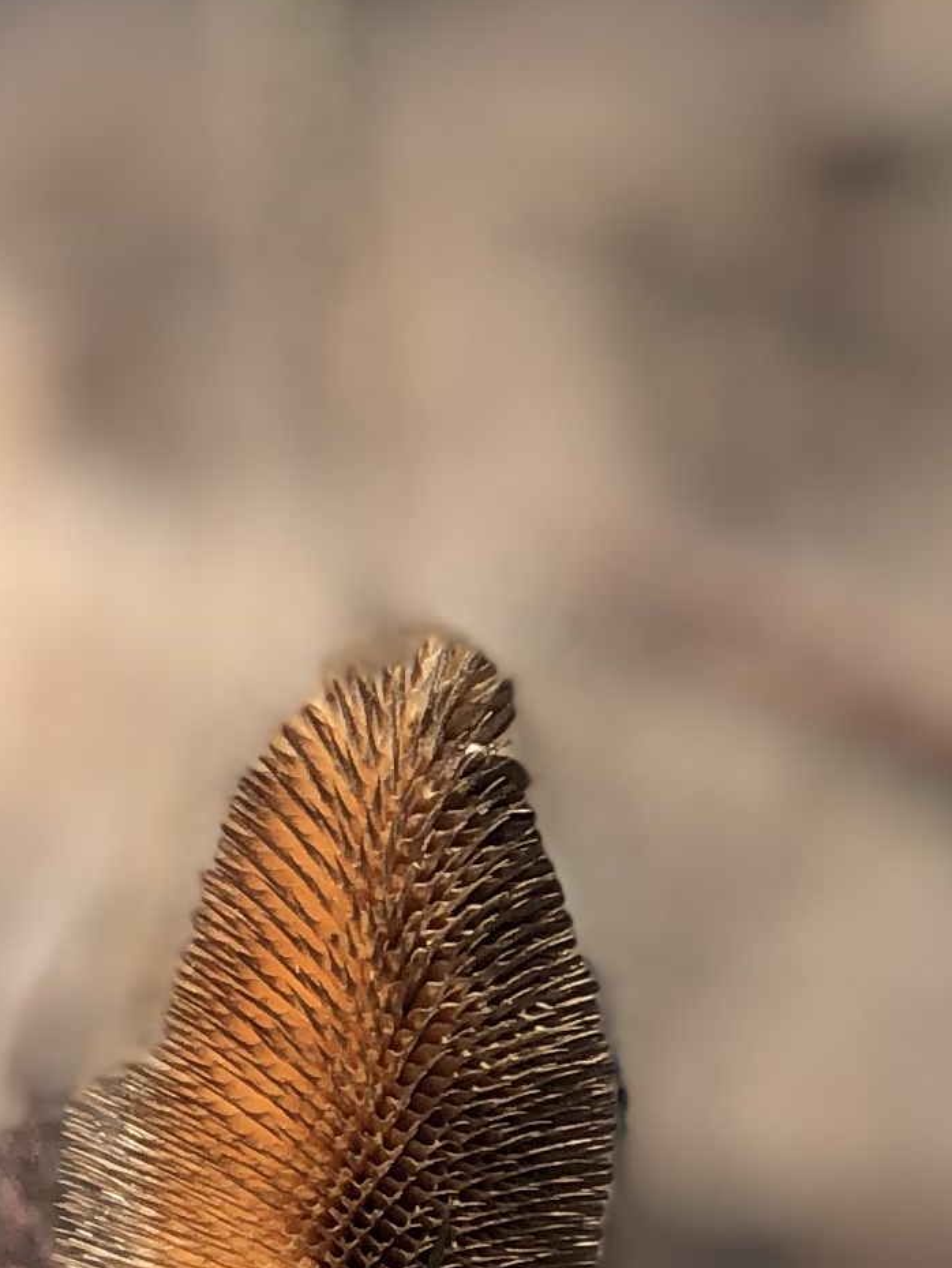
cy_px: 747
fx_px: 9053
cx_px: -780
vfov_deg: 8.0
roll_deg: -3.1
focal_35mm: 247
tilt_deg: -3.7
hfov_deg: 5.9
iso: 20
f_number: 2.8
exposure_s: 1/495
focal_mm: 6.6
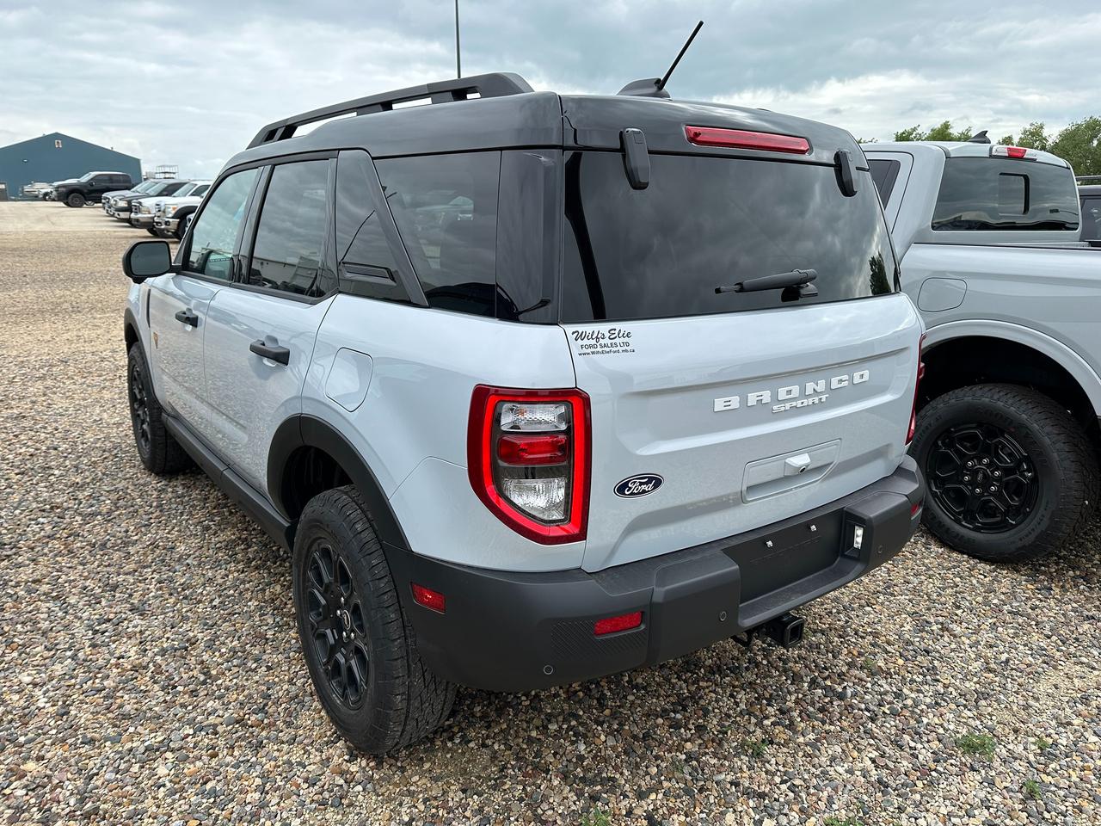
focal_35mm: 24
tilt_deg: -15.3
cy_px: 413
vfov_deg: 56.8
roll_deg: +0.0
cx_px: 550
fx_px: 763
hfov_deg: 71.6
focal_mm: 6.86
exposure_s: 1/2028
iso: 80
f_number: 1.78
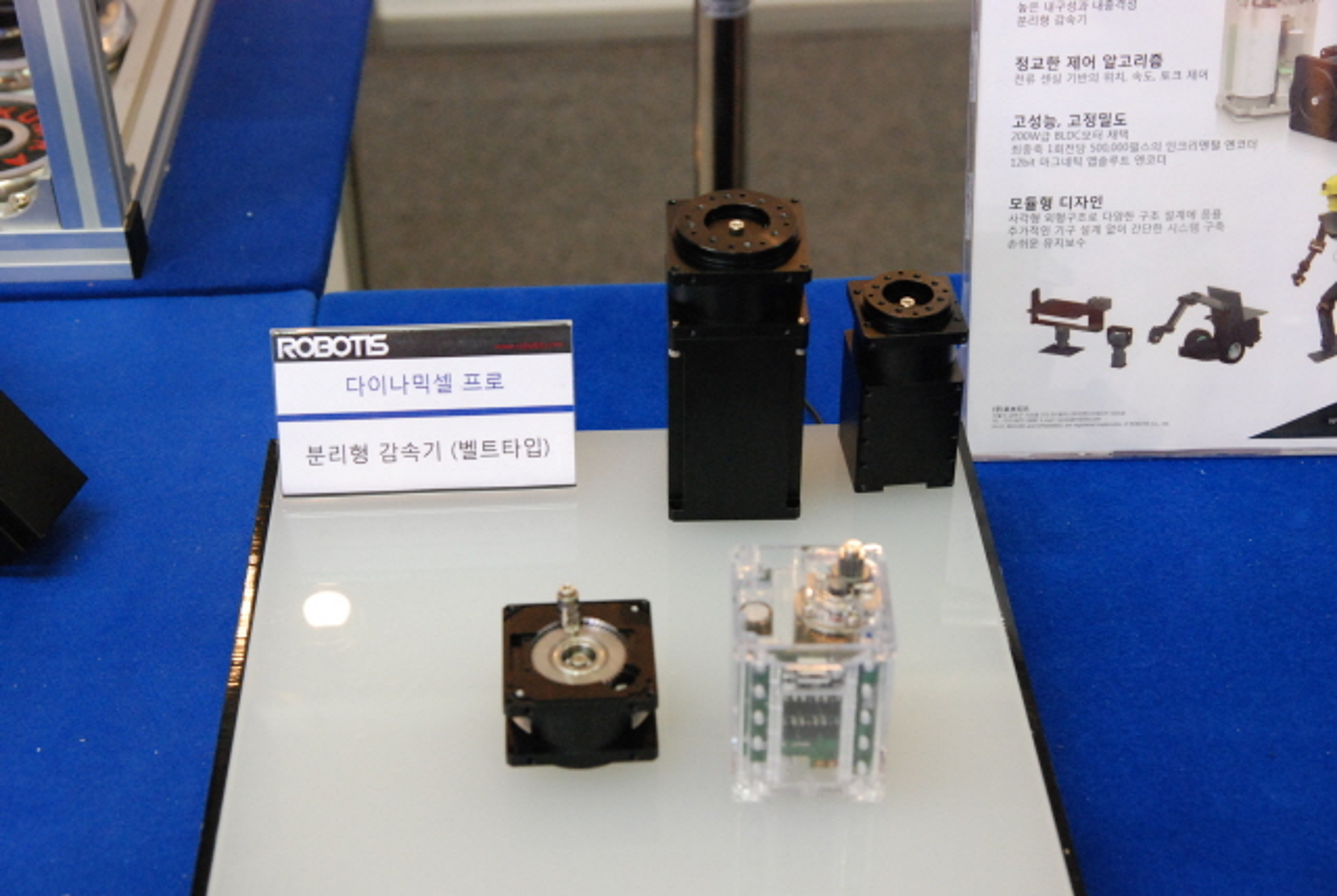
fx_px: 2232
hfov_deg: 33.3
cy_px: 448
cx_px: 668
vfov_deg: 22.7
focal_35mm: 60
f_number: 4.5
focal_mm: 40
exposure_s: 1/60
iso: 1600
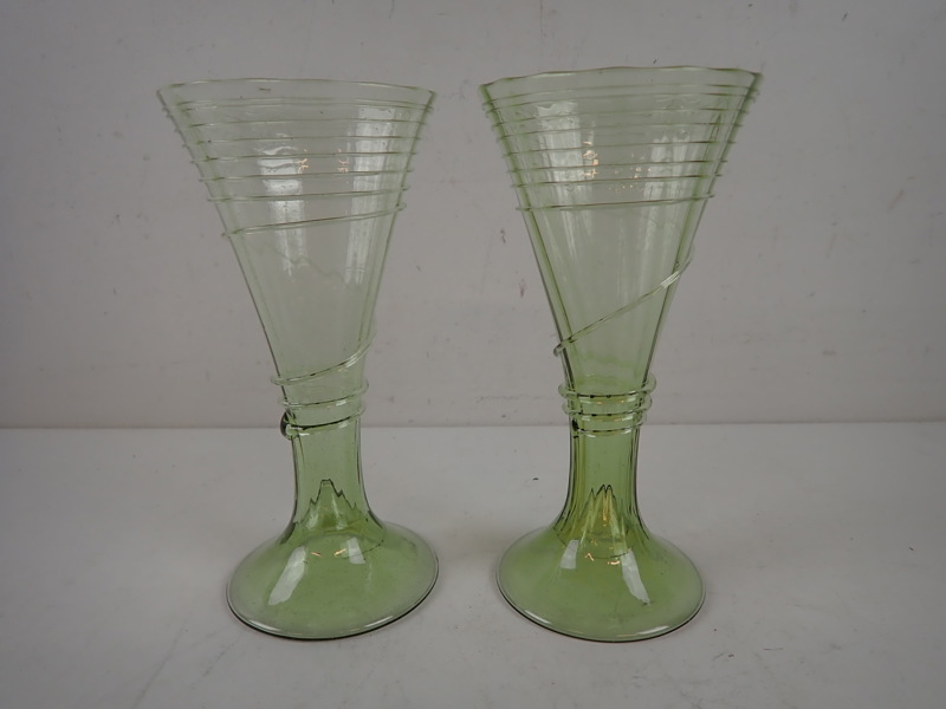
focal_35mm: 19
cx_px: 473
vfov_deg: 68.7
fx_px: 519
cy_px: 354
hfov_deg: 84.7
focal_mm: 3.33
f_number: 2
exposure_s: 1/160
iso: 100
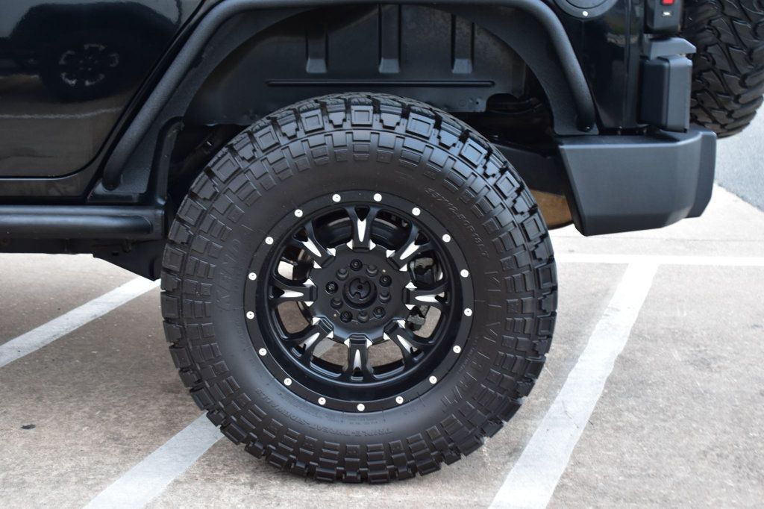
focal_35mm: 52
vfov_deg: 25.7
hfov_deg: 37.9
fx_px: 1114
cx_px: 382
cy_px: 254
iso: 720
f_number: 6.3
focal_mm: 35
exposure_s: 1/15
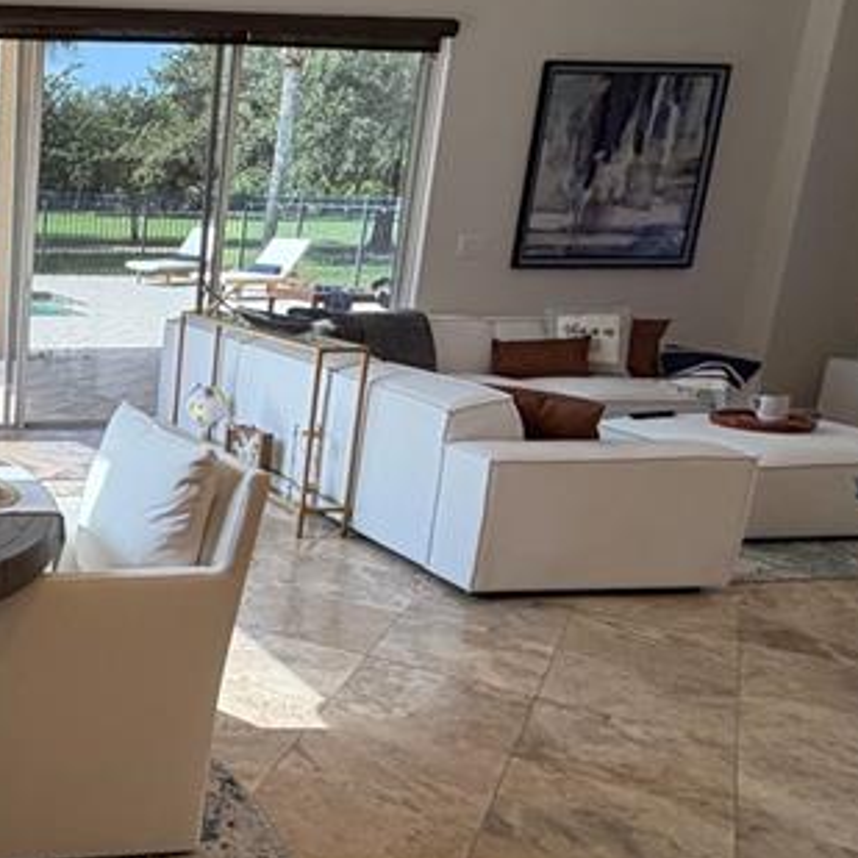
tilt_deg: -14.9
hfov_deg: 33.5
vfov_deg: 40.9
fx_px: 1150
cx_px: -167
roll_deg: -0.2
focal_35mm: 41
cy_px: 472
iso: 80
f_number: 2.2
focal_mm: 2.22
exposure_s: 1/120
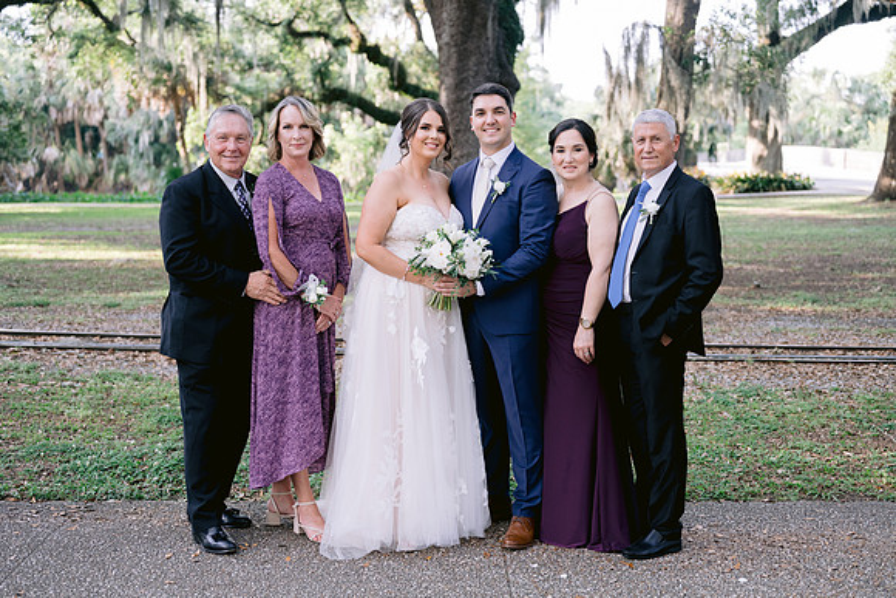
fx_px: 1245
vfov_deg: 27.0
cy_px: 299
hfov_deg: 39.6
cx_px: 448
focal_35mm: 50
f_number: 2.8
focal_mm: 50
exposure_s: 1/320
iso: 400
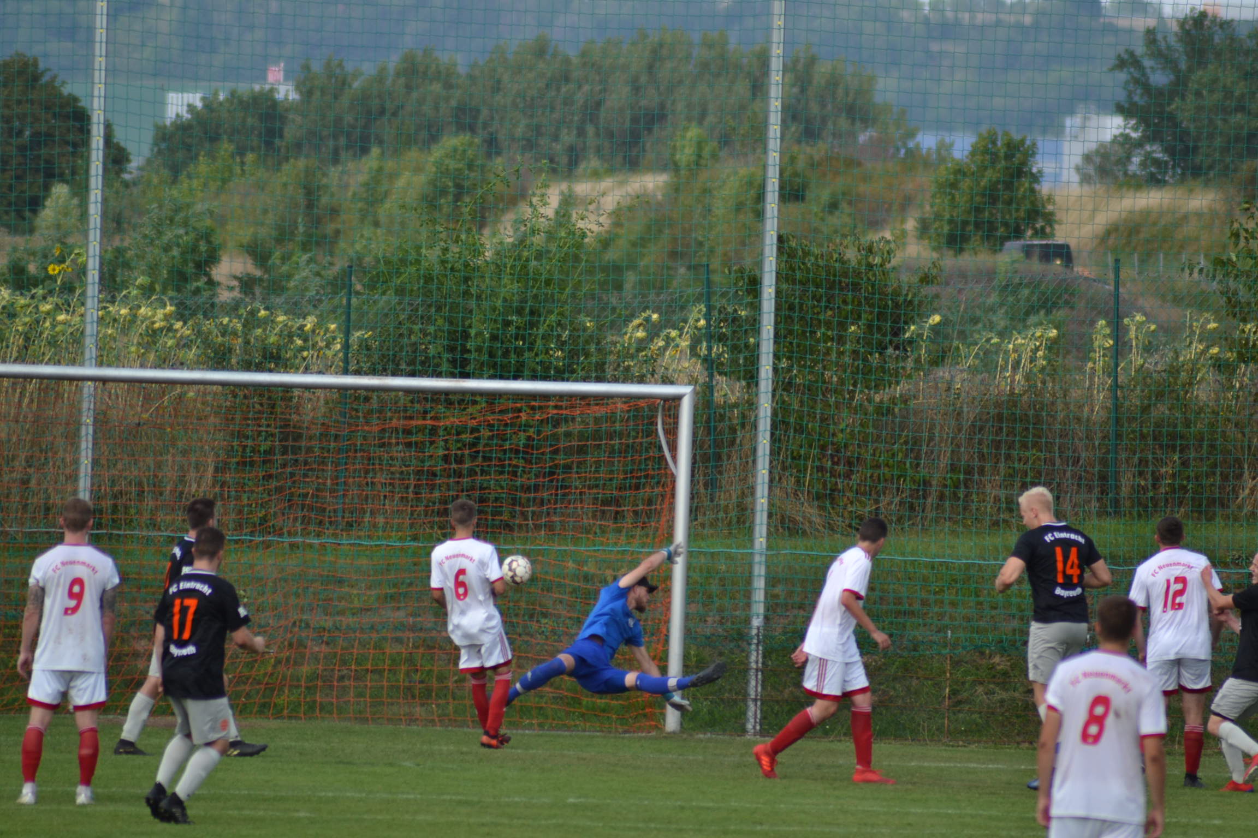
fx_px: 15724
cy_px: 419
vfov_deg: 3.1
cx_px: 629
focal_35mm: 450
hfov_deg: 4.6
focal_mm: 300
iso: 400
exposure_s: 1/1000
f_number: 5.6
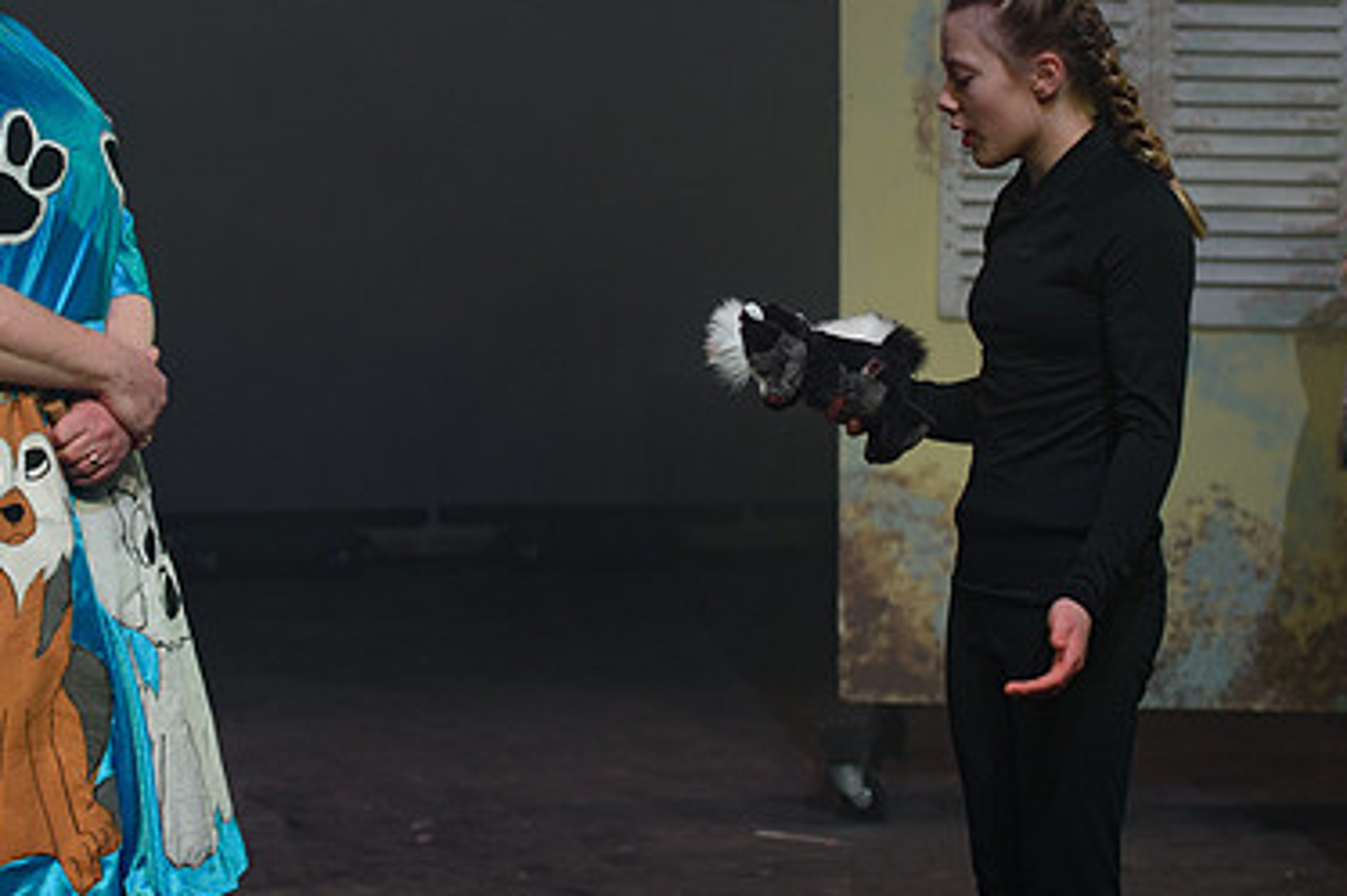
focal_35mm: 114
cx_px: 544
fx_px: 4263
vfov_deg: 12.0
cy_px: 209
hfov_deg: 17.9
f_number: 2.8
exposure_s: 1/160
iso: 800
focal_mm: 70
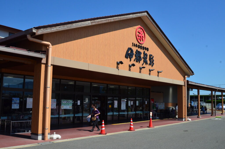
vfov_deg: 36.7
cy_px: 74
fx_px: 225
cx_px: 112
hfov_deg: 53.2
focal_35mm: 36
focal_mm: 24
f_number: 11
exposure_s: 1/1000
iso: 800
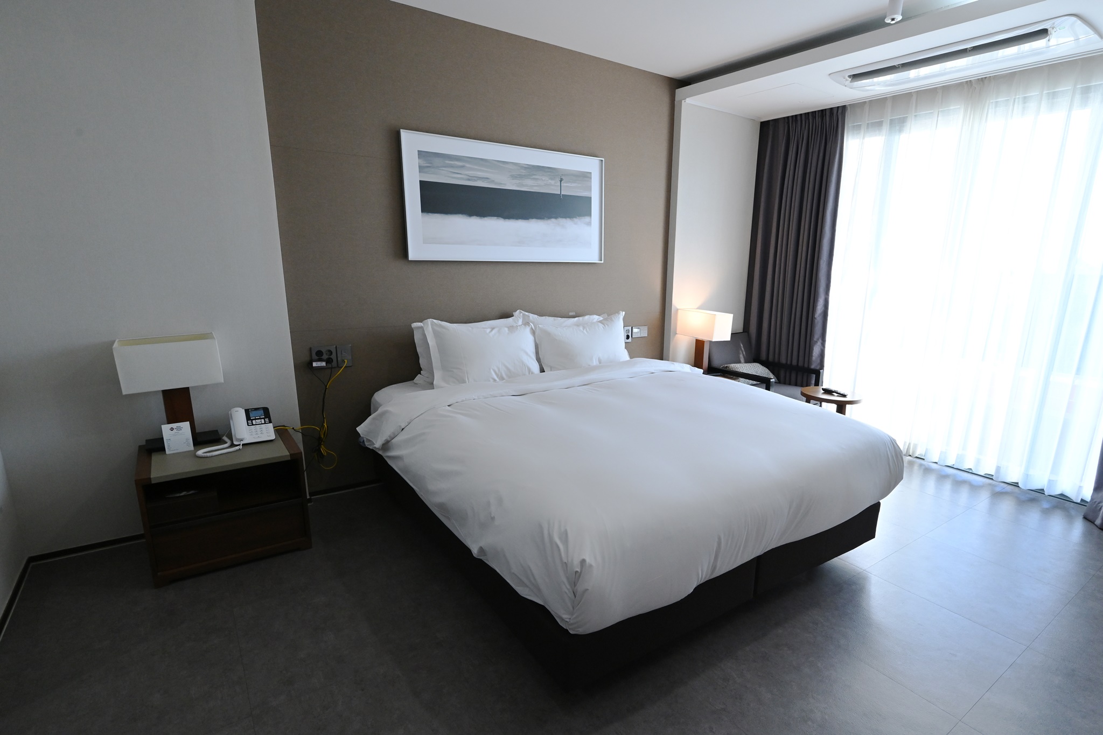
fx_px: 536
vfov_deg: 68.9
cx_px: 552
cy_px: 368
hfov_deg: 91.6
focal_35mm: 18
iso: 2000
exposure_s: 1/100
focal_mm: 17.5
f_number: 9
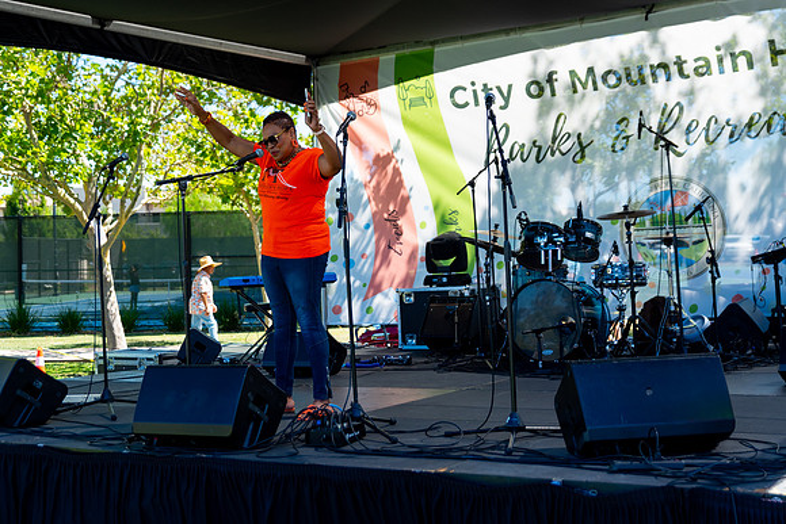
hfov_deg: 35.2
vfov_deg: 23.9
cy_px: 202
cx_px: 303
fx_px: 1234
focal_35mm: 57
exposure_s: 1/1250
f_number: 2.8
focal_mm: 46
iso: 160
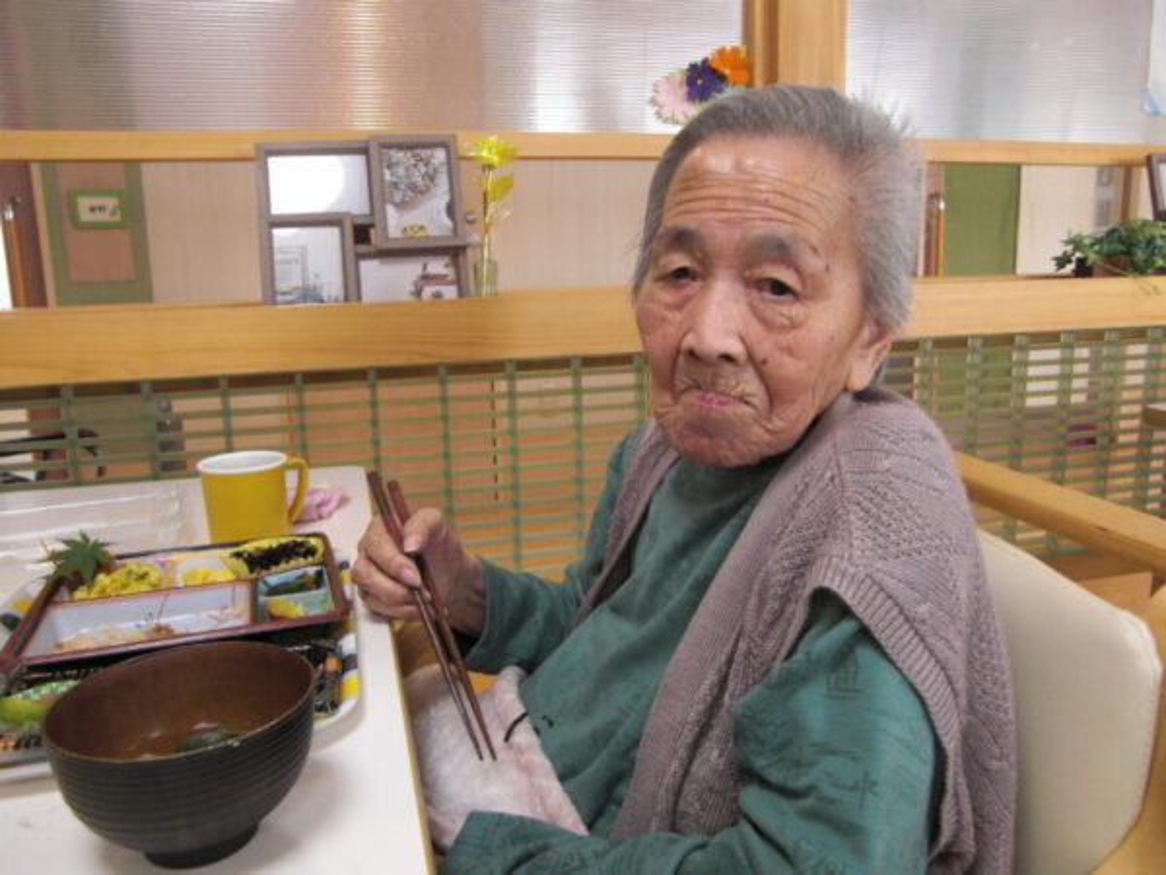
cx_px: 583
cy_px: 438
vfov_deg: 49.7
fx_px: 943
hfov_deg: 63.4
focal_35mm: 28
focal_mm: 4.9
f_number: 2.6
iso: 200
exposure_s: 1/100
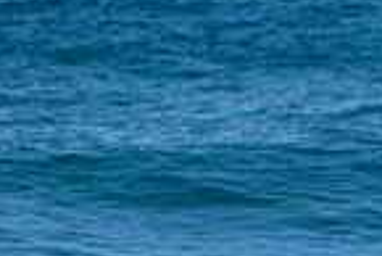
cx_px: 739
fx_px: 26065
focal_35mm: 2454
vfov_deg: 0.6
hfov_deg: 0.8
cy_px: 330
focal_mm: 500
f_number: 5.6
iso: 180
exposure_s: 1/2000
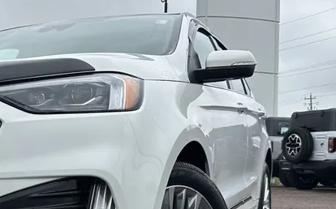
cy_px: 171
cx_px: 22
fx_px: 576
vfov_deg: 20.3
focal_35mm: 63
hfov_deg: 30.8
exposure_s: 1/2882
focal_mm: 6.86
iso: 80
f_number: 1.78
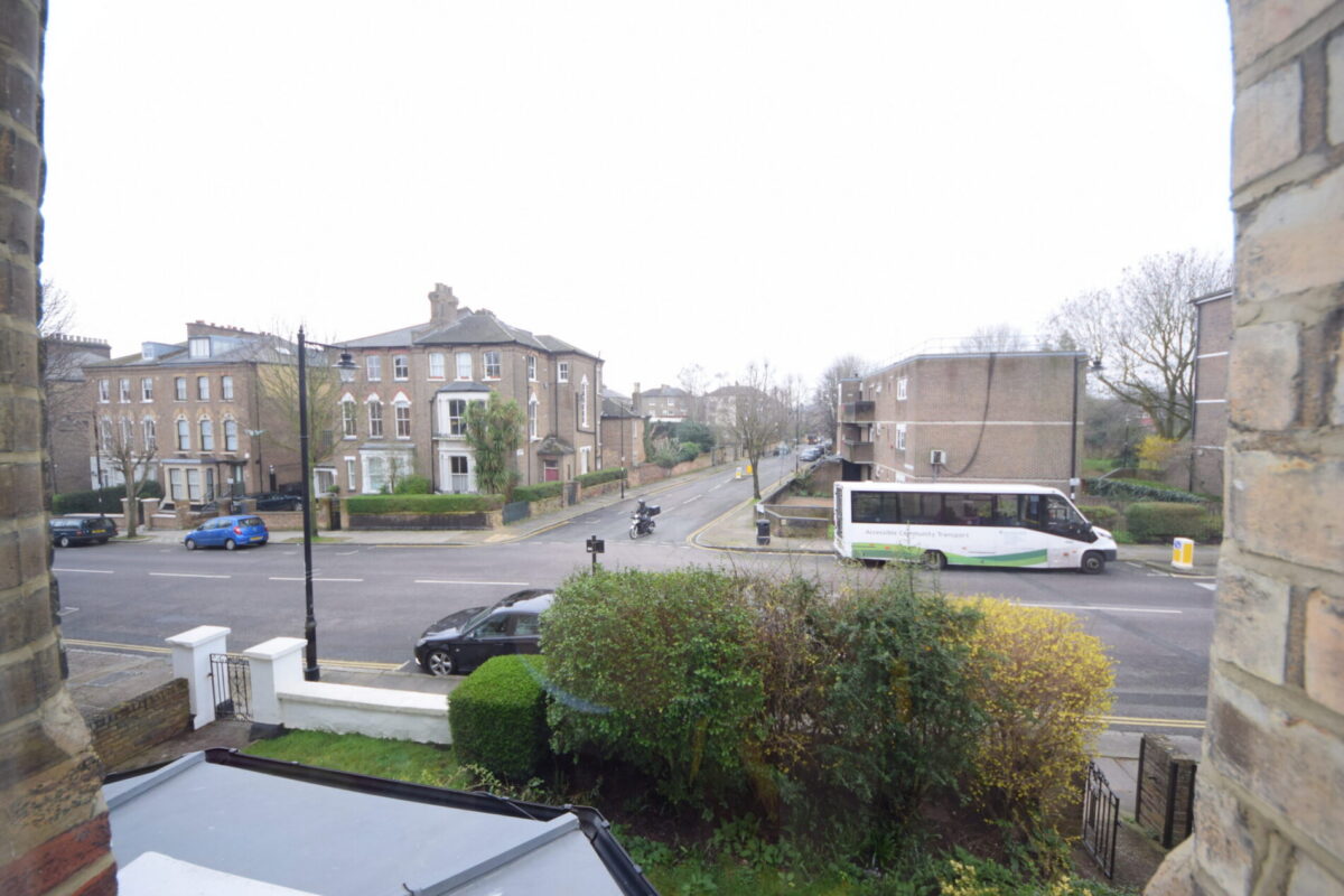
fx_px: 448
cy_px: 448
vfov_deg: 90.0
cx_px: 672
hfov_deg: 112.6
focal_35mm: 12
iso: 400
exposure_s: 1/125
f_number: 5.6
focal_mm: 8
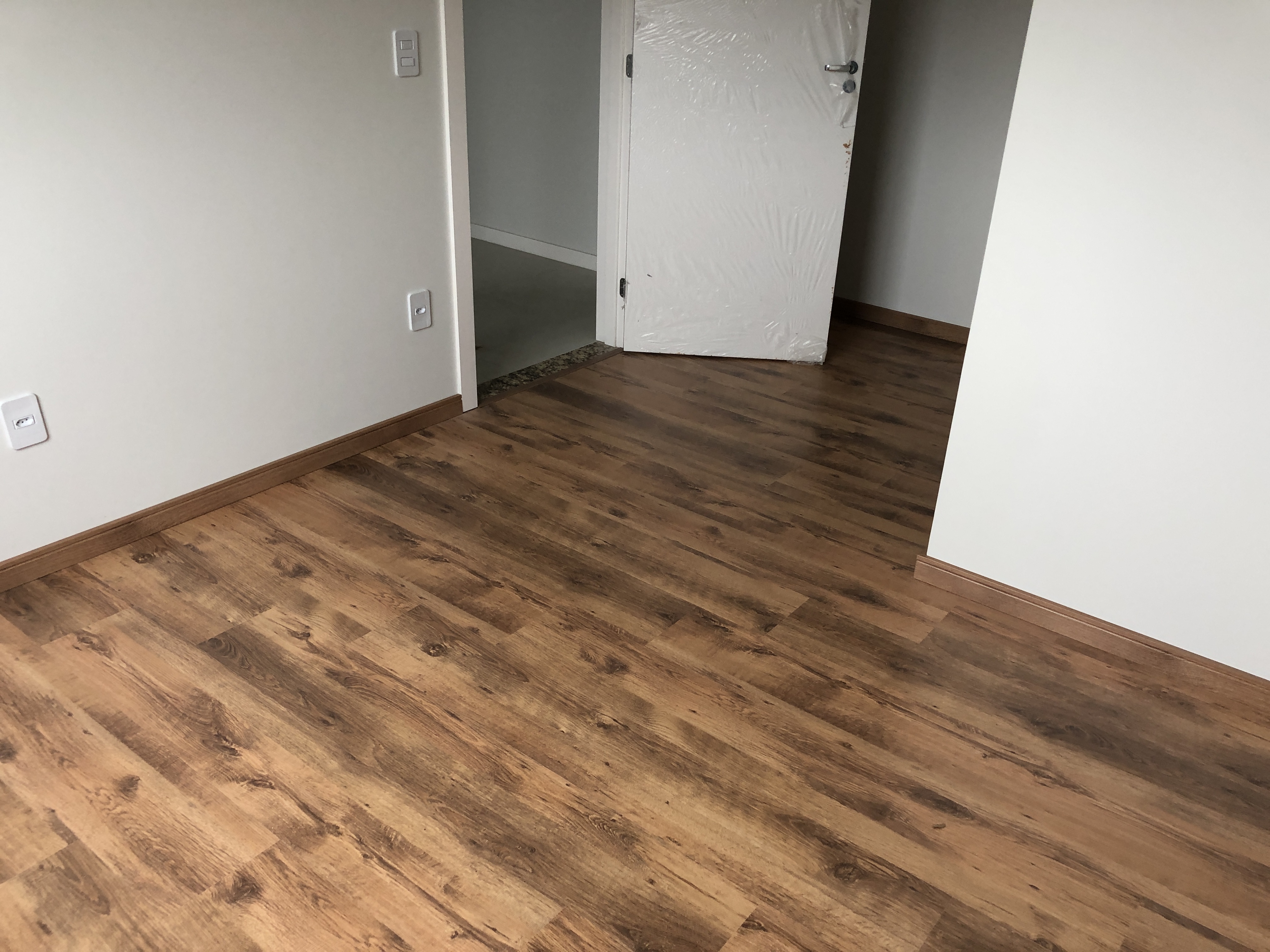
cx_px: 635
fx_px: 1027
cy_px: 476
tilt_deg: -24.7
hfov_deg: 63.4
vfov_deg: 49.7
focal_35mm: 28
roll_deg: -1.6
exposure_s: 1/30
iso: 25
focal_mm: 4
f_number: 1.8
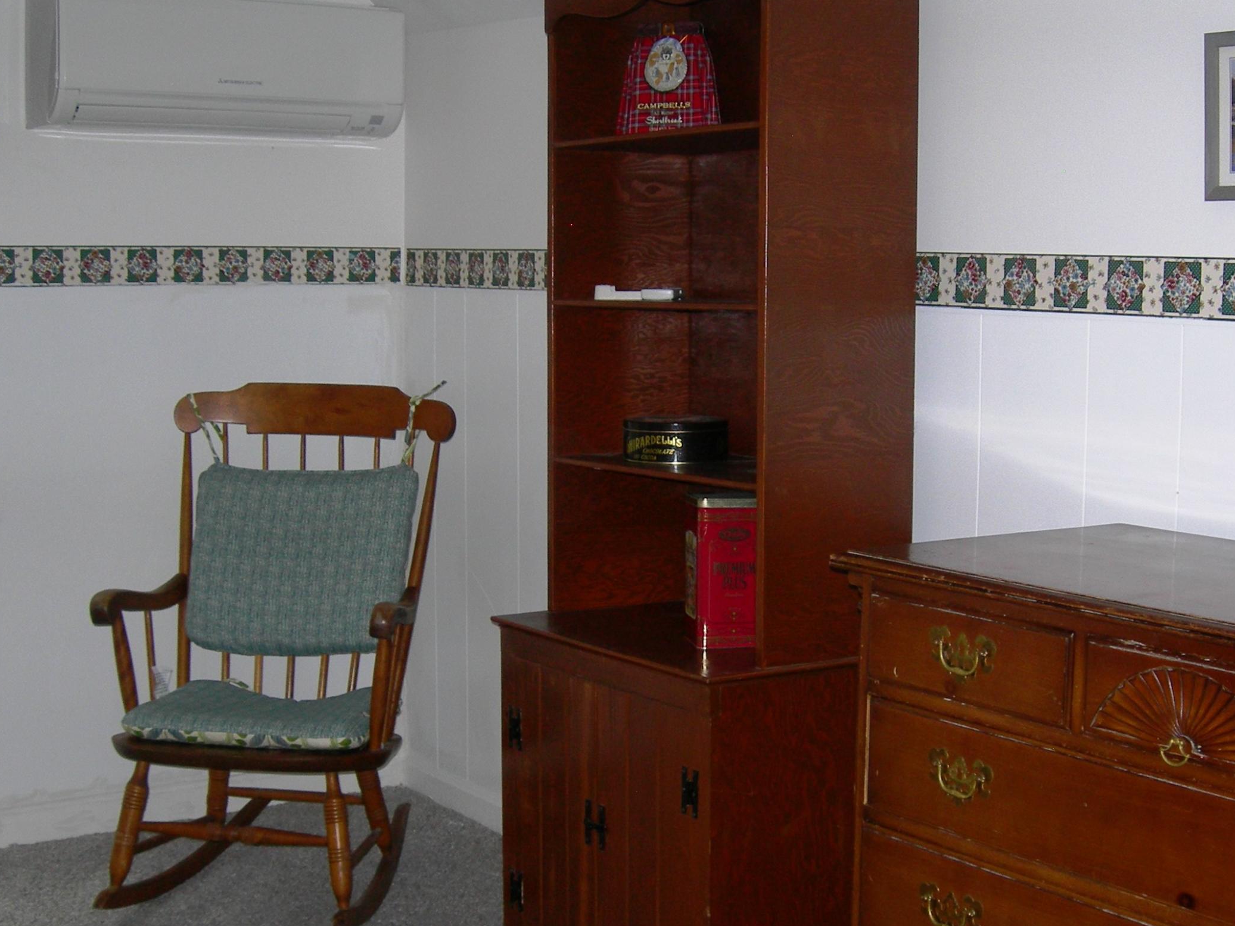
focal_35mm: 55
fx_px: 1962
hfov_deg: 34.9
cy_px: 579
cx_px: 677
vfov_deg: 26.5
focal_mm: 7.8
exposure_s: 1/60.1
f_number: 2.8
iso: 66
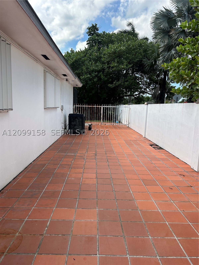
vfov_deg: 67.3
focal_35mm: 26
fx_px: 199
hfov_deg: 53.1
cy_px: 132
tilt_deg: -7.0
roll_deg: -0.4
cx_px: 100
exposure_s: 1/2045
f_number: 1.5
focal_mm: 5.7
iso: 50
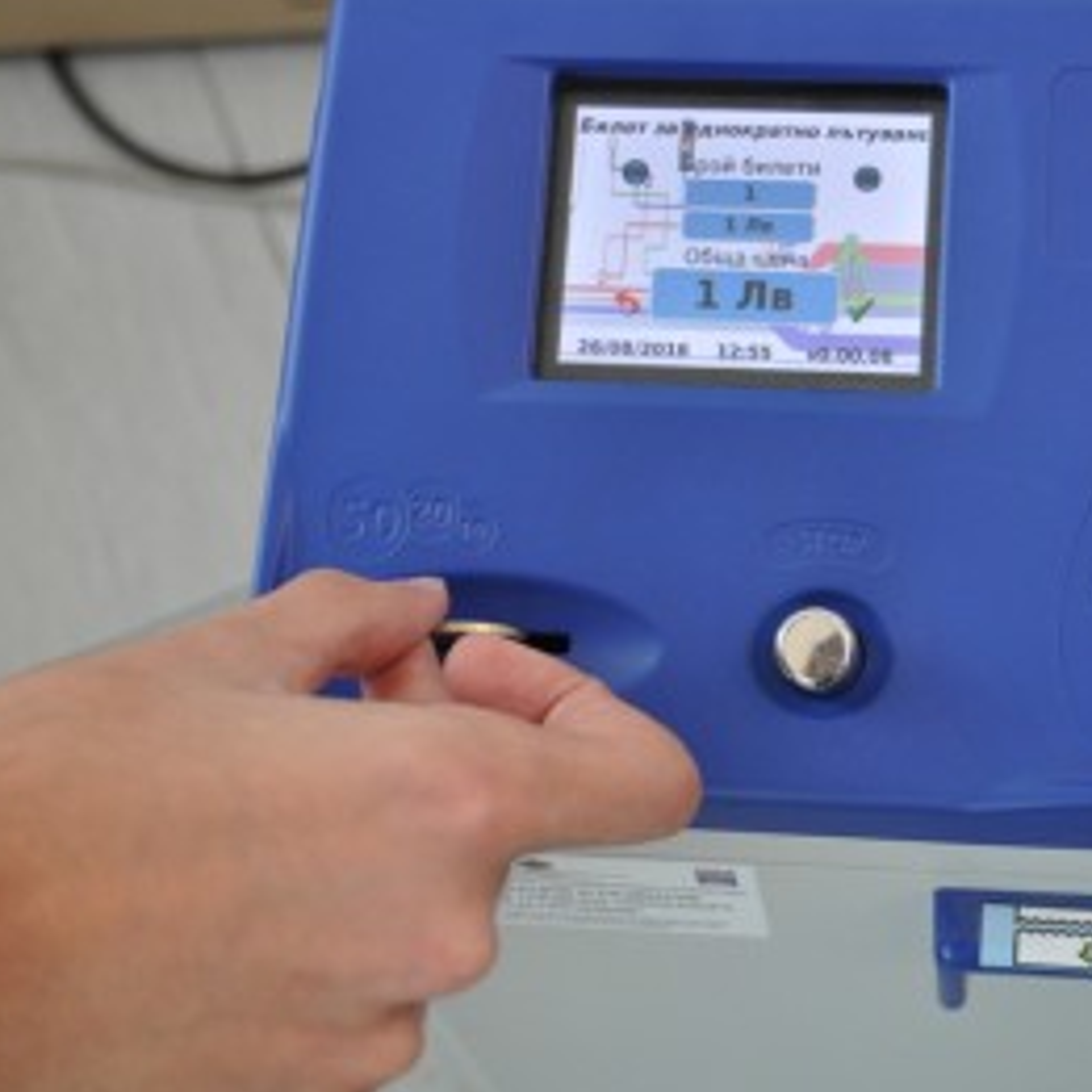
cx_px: 778
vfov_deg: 23.4
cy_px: 542
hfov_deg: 23.2
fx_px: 2641
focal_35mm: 74
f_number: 4.8
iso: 800
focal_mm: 38
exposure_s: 1/40
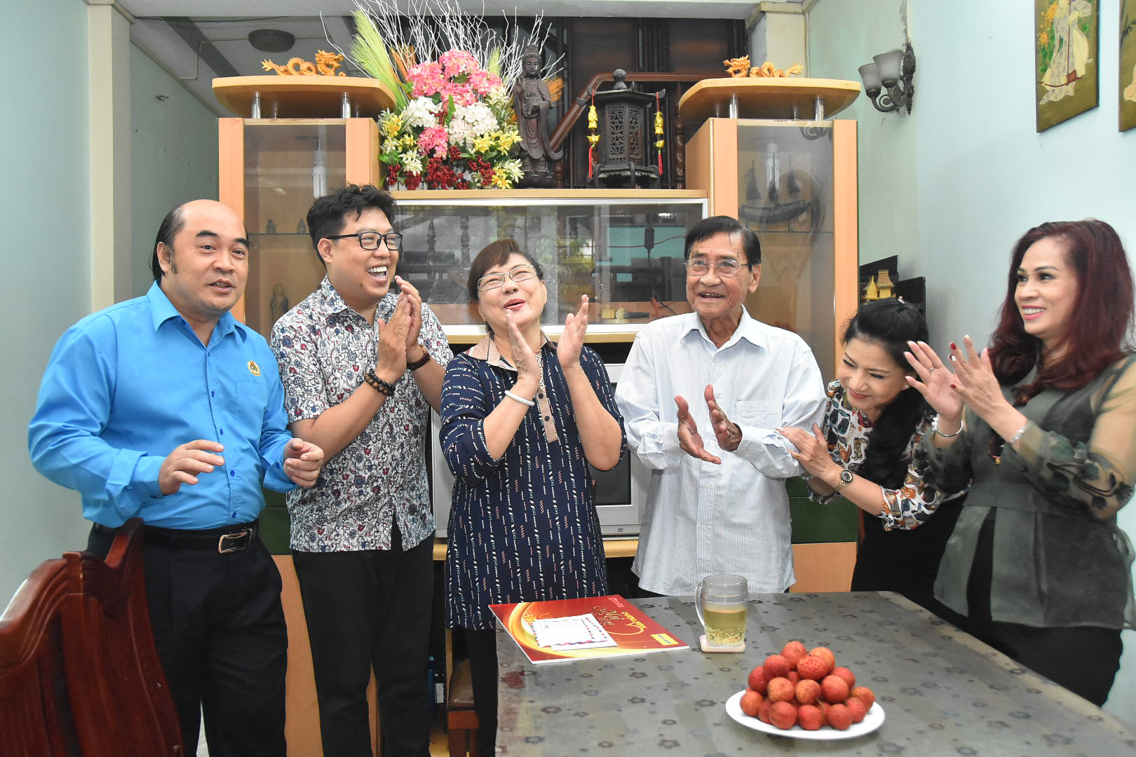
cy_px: 378
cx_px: 568
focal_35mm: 30
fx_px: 947
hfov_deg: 61.9
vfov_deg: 43.6
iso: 3200
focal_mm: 20
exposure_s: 1/160
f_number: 3.5
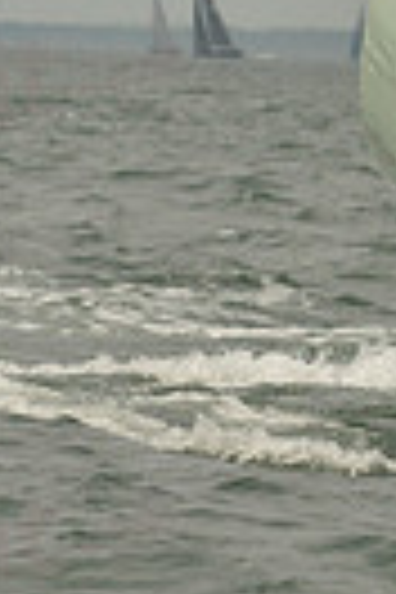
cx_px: 414
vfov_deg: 2.4
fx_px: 14453
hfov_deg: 1.6
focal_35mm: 876
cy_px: -169
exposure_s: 1/1250
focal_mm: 200
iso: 280
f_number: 9
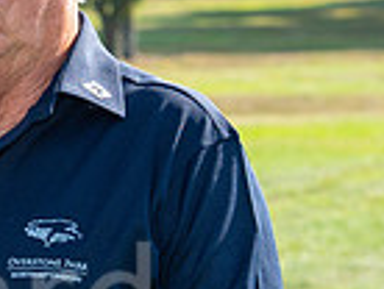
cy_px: 259
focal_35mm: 499
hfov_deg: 3.9
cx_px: -271
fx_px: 5545
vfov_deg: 3.0
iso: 100
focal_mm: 98
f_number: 9
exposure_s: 1/200
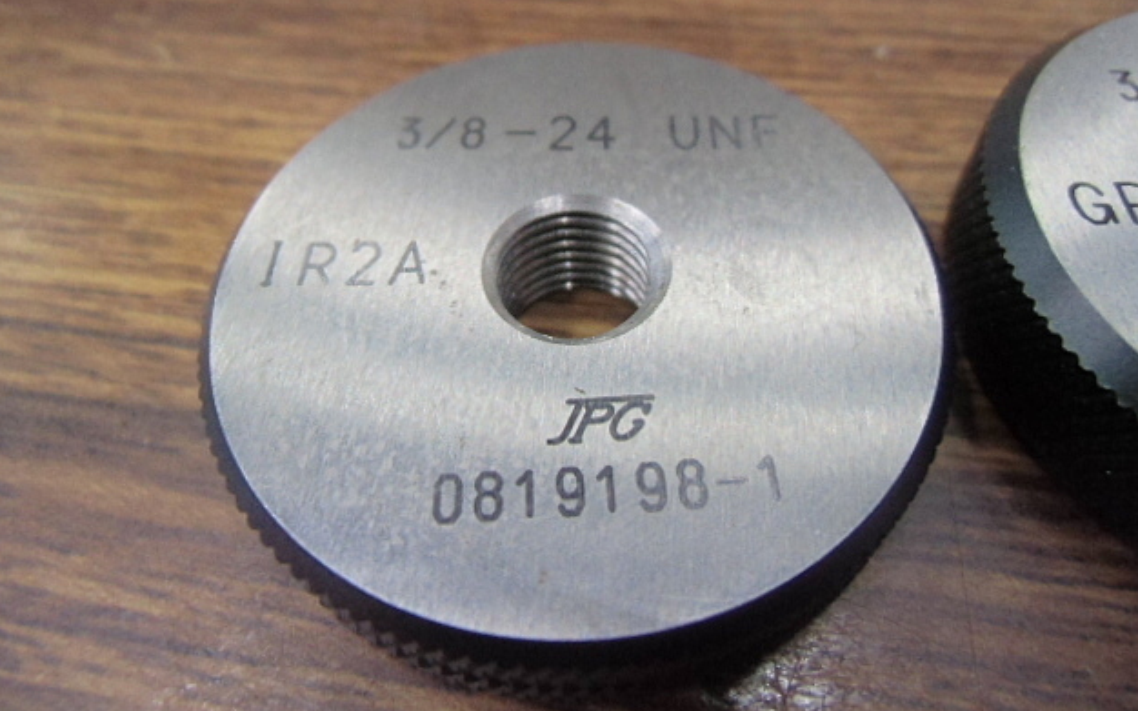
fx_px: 806
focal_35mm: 26
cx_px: 576
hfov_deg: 70.4
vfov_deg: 47.4
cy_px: 295
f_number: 3
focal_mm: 4.24
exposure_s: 1/30
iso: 400
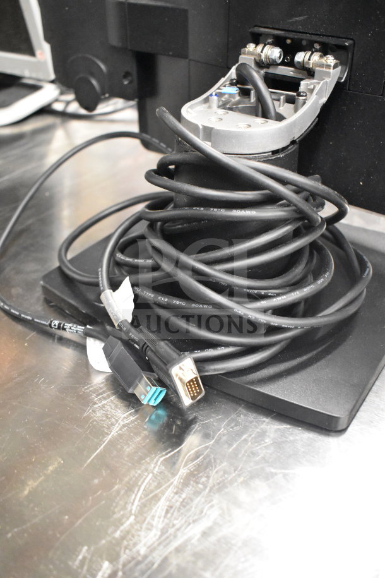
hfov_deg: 36.9
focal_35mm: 36
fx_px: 577
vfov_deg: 53.1
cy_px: 289
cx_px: 192
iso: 8000
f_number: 3.8
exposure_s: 1/40
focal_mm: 24
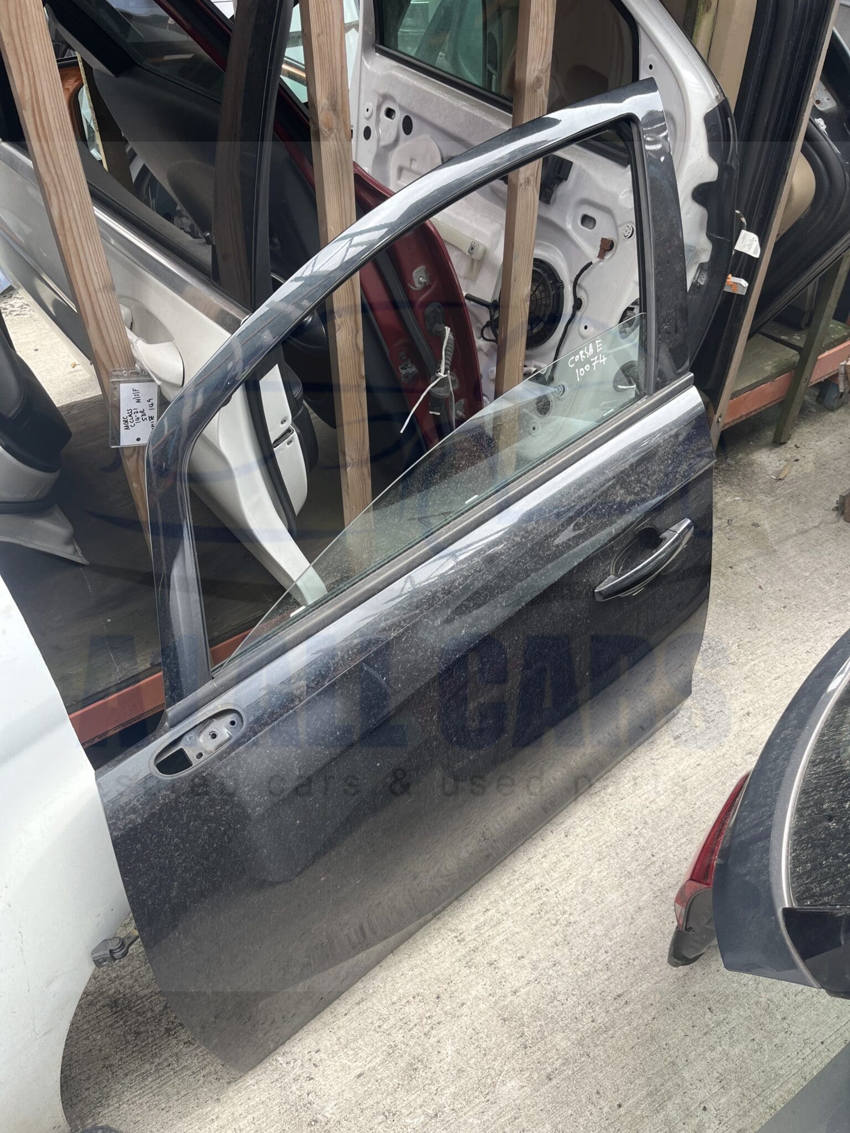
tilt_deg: -43.1
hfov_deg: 53.1
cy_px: 566
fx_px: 851
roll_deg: +1.5
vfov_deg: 67.3
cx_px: 425
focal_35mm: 26
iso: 64
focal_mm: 5.1
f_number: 1.6
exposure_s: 1/121
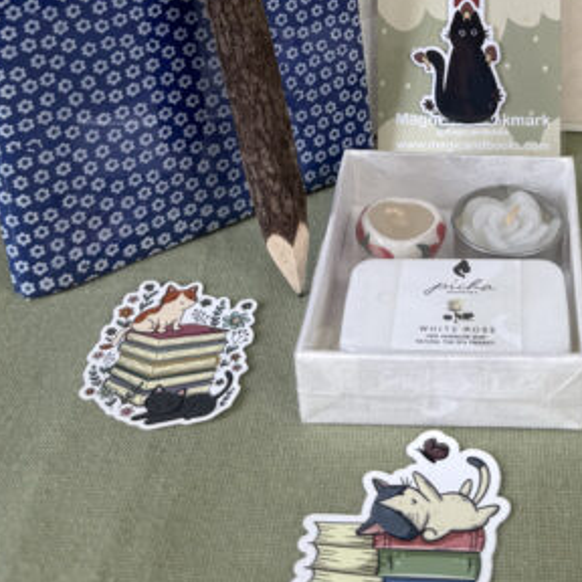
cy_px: -63
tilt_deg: -22.0
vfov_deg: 26.7
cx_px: 467
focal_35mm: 59
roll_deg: +0.0
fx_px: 1122
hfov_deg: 28.4
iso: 64
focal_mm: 6.76
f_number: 1.78
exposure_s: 1/247
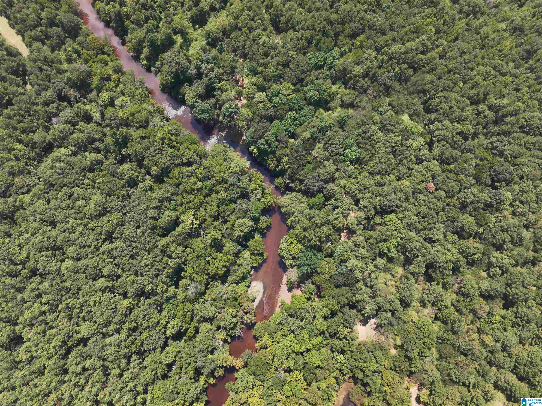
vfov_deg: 56.8
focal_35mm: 24
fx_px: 376
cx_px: 271
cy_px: 203
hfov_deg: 71.6
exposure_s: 1/1250
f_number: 2.8
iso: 100
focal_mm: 12.29
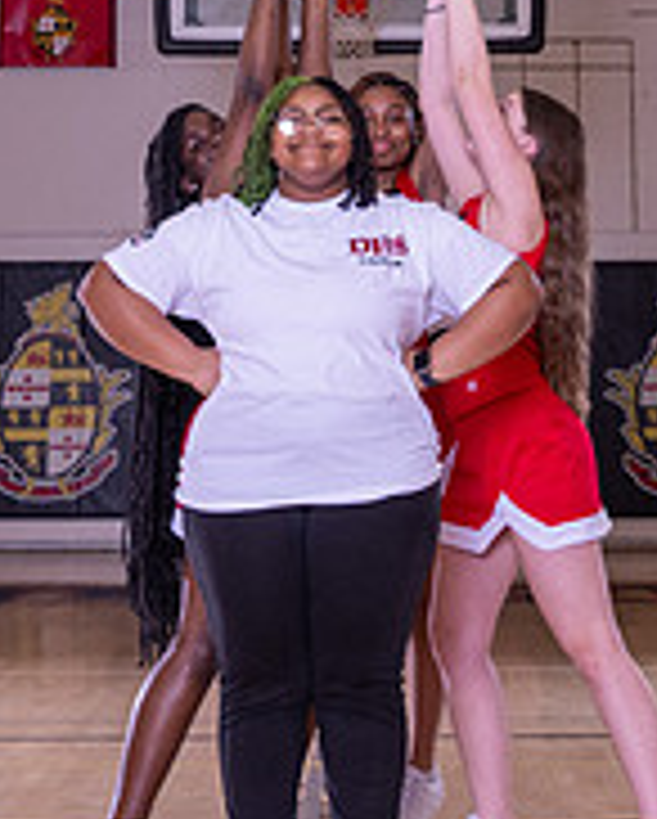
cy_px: -243
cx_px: 444
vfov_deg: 16.5
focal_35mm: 110
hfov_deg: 14.0
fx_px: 2669
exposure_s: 1/160
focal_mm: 26
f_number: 6.3
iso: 640
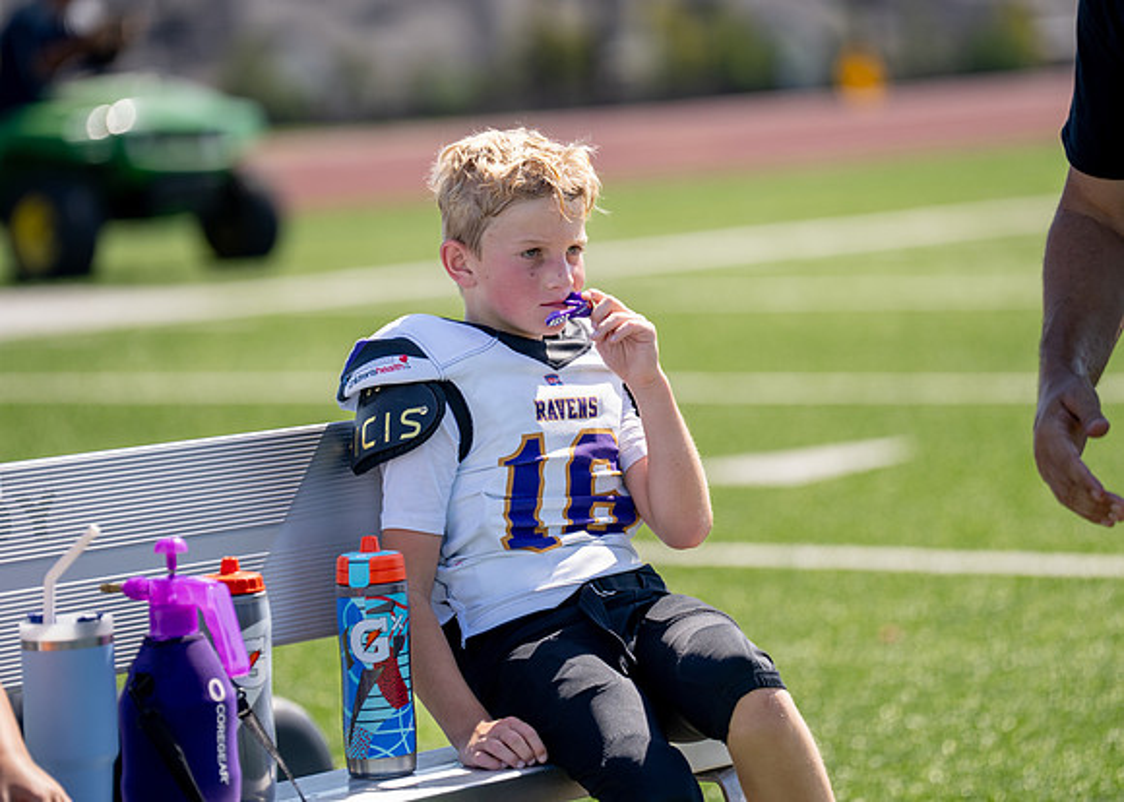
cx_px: 578
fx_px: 6517
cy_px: 379
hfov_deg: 9.9
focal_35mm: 204
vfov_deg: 7.0
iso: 200
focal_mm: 178
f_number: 2.8
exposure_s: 1/2000
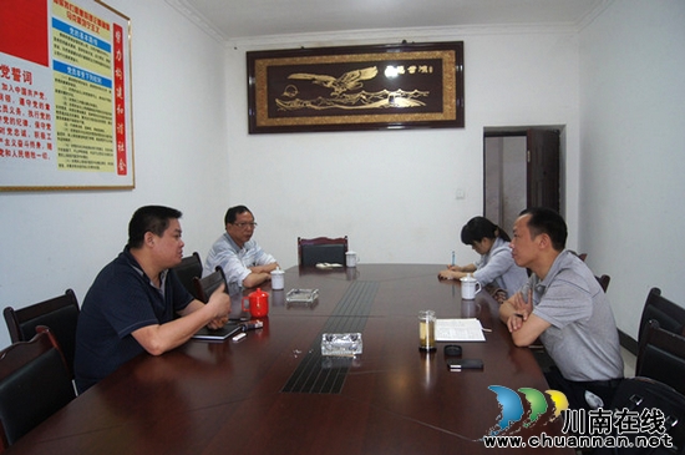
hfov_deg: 67.5
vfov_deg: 47.8
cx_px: 342
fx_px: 513
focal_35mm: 27
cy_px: 228
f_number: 3.5
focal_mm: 18
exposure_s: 1/30
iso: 800
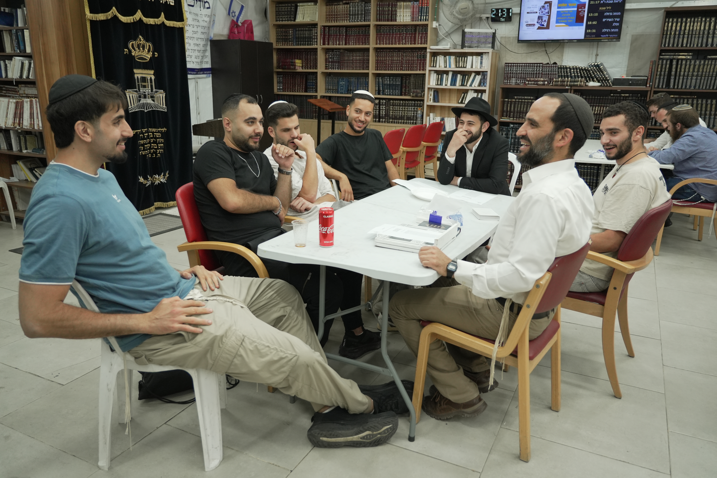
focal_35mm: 27
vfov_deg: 47.9
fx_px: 538
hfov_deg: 67.4
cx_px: 358
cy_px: 239
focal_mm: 18
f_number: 2.8
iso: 800
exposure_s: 1/320
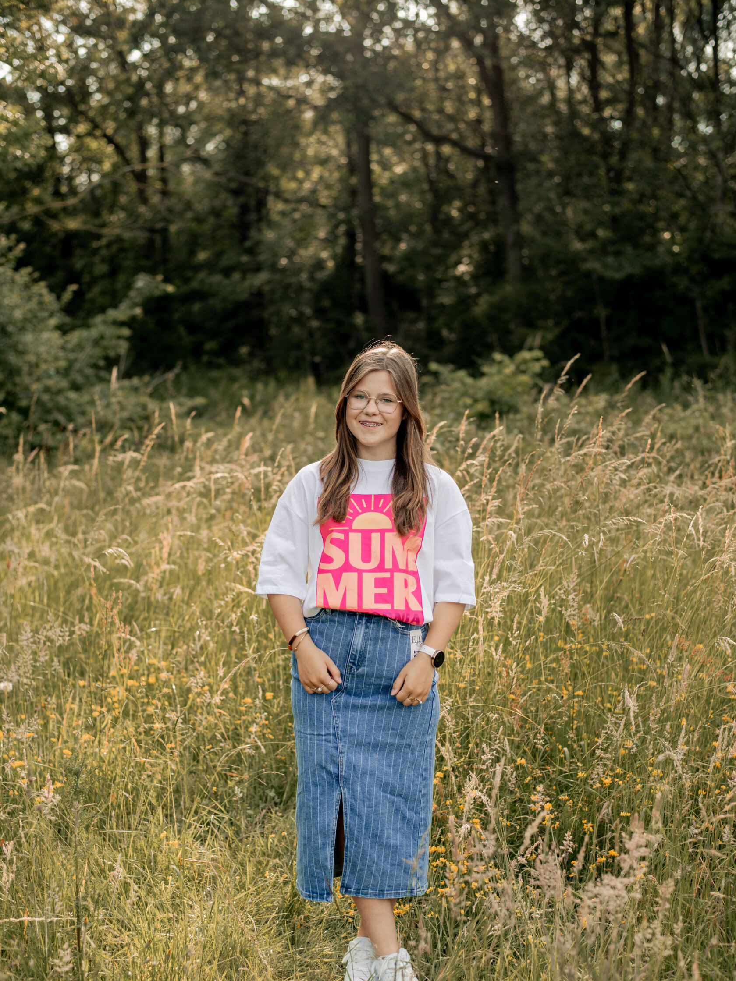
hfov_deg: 26.6
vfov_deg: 34.9
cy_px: 536
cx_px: 374
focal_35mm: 55
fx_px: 1559
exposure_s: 1/640
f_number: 2.5
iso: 160
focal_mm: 50
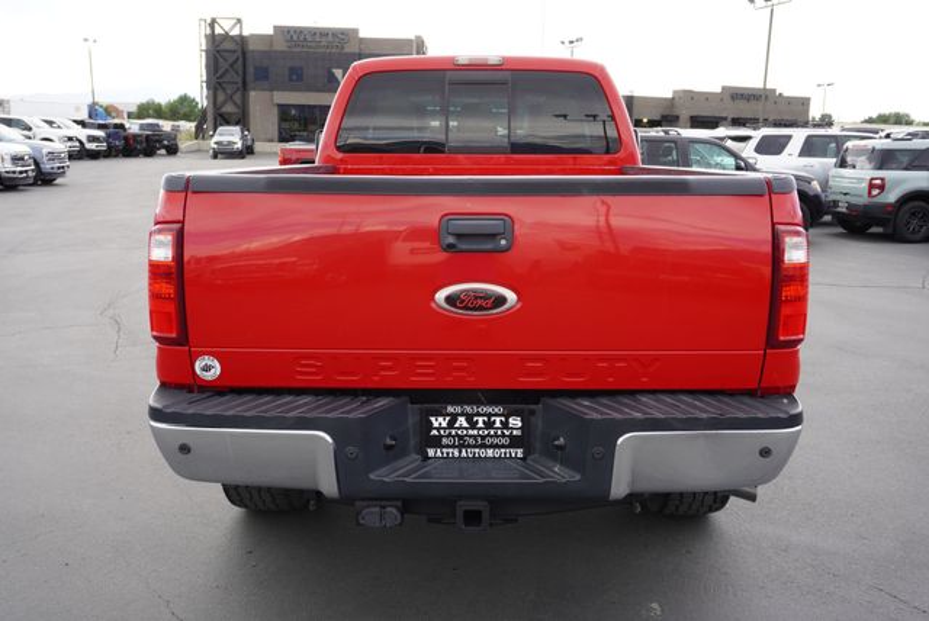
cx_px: 464
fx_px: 814
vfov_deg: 41.8
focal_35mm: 32
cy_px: 310
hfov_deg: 59.4
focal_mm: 21
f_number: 5.6
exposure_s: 1/80
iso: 100
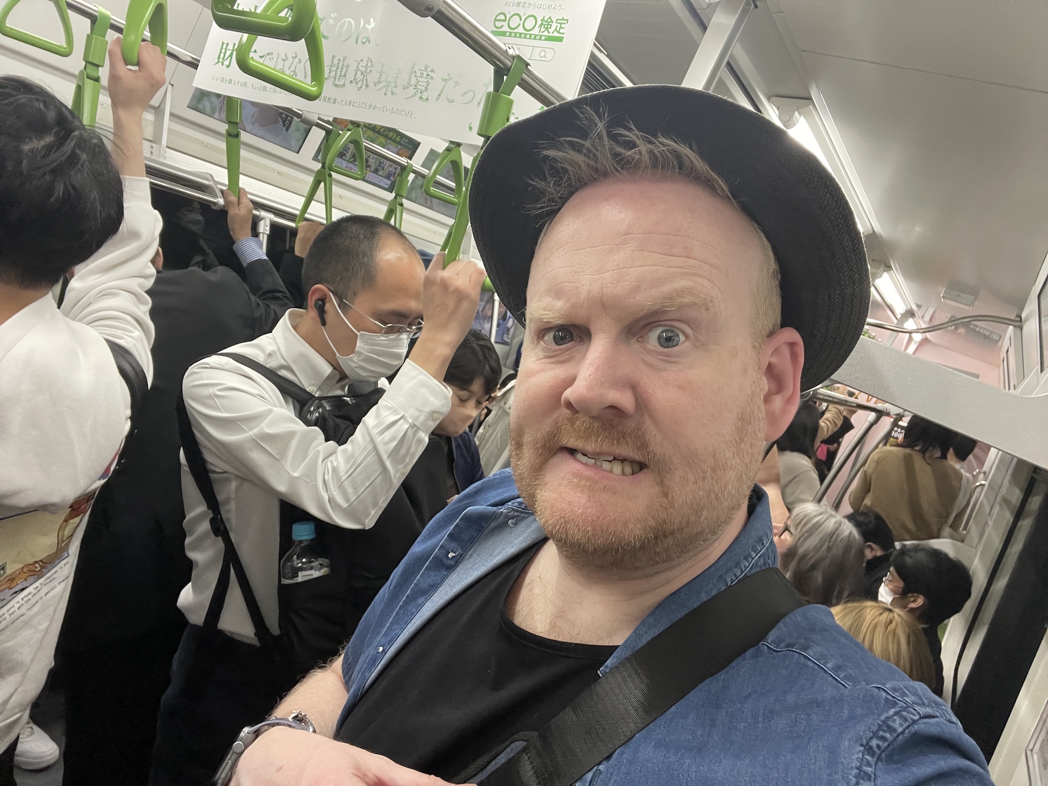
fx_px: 696
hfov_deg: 73.9
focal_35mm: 23
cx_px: 524
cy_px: 393
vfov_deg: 58.9
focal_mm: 2.71
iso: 250
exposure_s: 1/55
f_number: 2.2
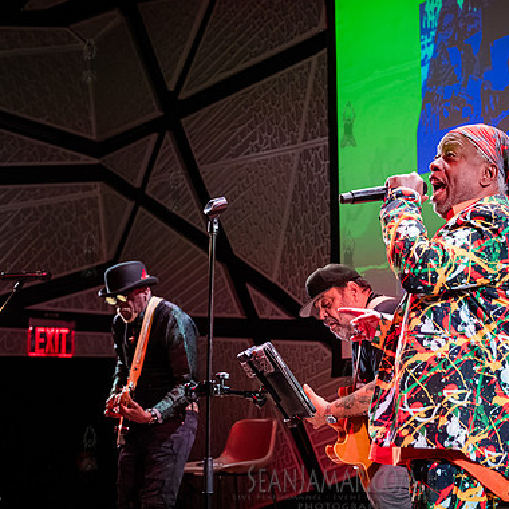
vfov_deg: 24.7
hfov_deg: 24.5
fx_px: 1165
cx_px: 347
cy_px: 253
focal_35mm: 70
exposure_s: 1/500
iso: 10000
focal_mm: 54
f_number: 3.5
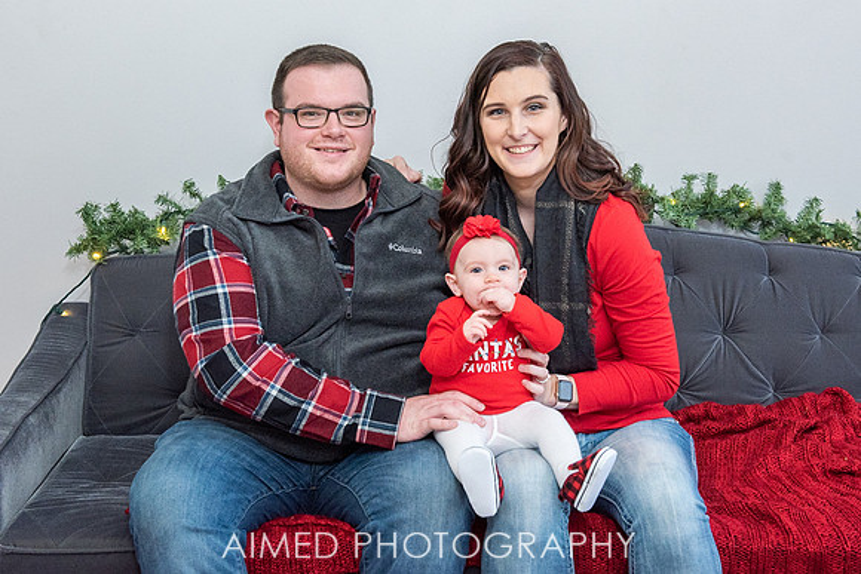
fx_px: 1371
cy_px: 245
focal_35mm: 57
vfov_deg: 23.6
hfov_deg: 34.9
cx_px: 448
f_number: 5.6
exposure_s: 1/250
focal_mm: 48
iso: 1250
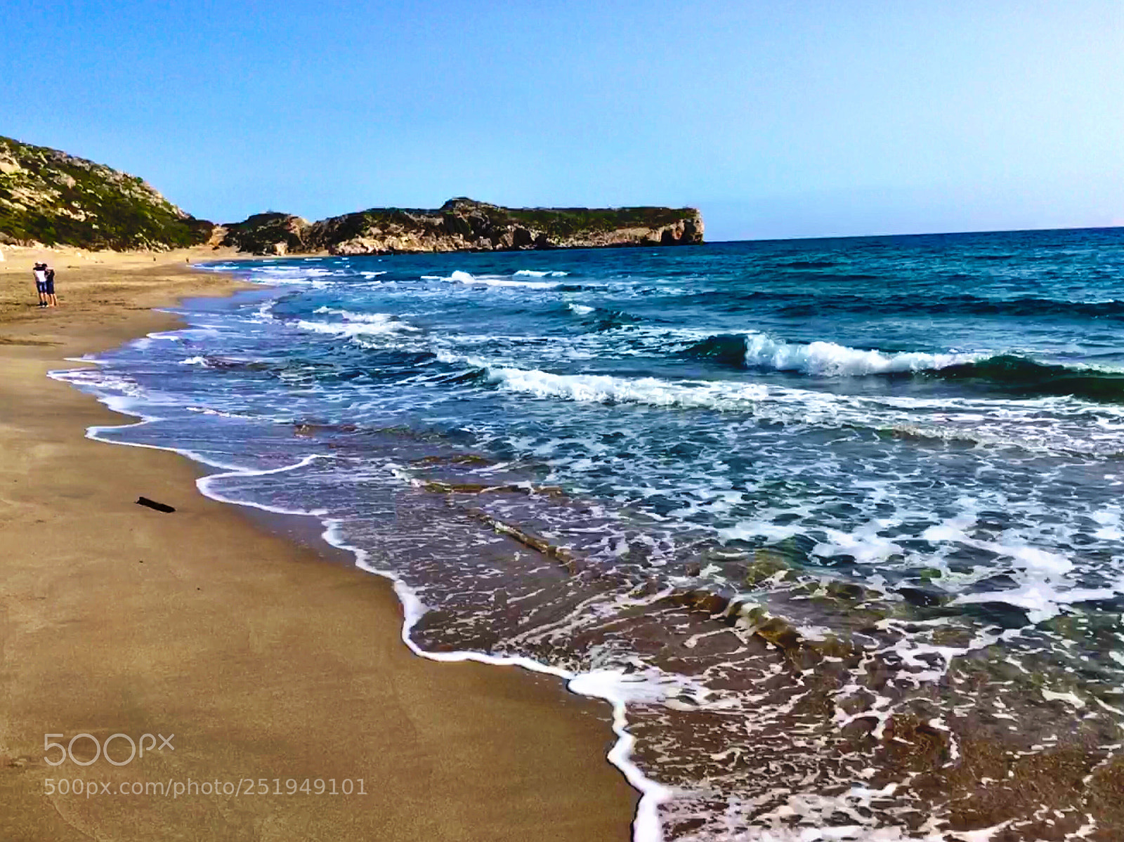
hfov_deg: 61.7
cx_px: 562
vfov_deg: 48.2
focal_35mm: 29
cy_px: 421
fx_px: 941
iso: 25
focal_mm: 4.15
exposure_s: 1/2198
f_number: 2.2
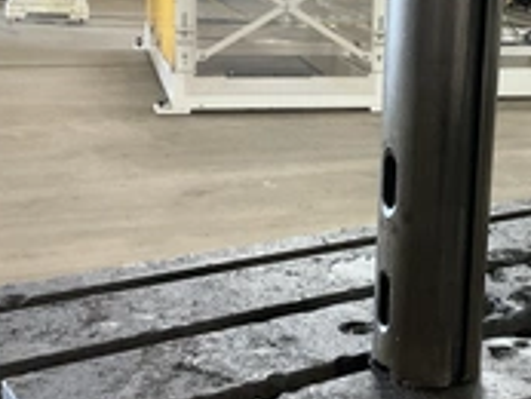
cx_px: 421
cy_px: 144
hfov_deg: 28.4
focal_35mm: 67
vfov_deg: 21.9
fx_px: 1028
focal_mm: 3
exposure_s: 1/40
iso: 200
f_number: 1.8
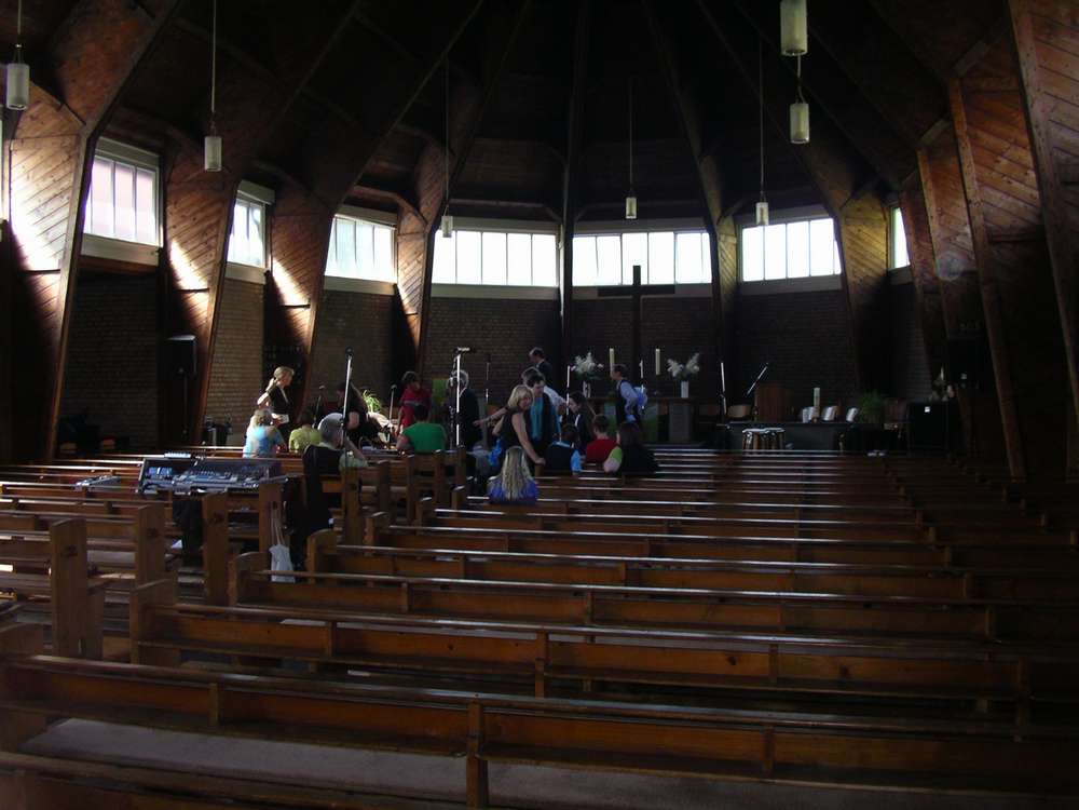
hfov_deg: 50.1
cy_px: 405
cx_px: 540
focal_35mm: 37
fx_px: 1153
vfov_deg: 38.7
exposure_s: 1/60
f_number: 2.8
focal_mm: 5.7
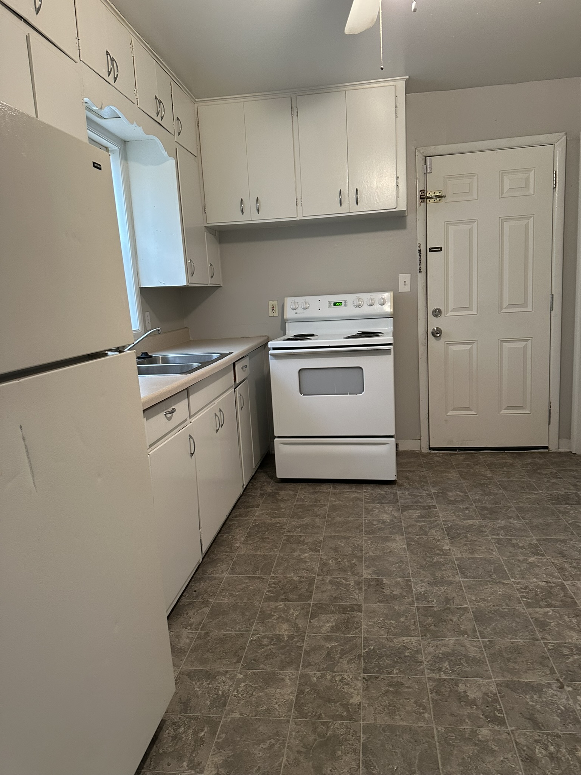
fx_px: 537
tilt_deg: -9.3
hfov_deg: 56.8
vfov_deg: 71.6
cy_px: 388
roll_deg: +2.5
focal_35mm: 24
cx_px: 290
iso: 320
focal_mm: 6.86
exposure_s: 1/60
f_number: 1.78
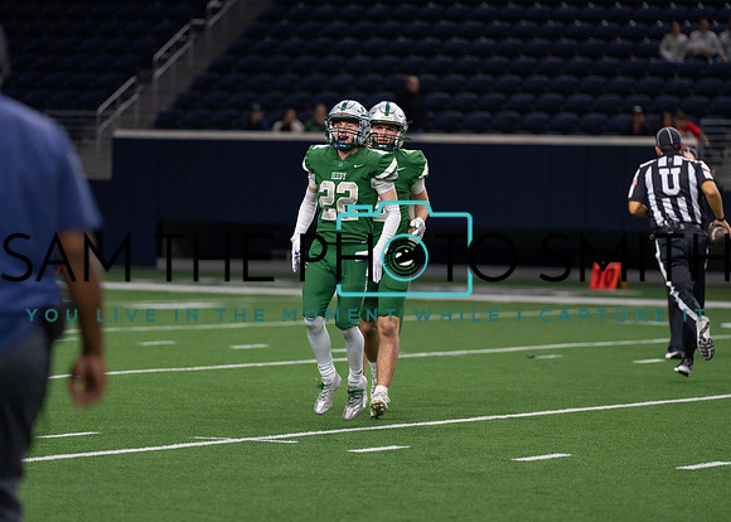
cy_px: 261
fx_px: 4350
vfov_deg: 6.9
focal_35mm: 210
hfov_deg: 9.6
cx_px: 366
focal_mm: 200
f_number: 2.8
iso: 1600
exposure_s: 1/1000
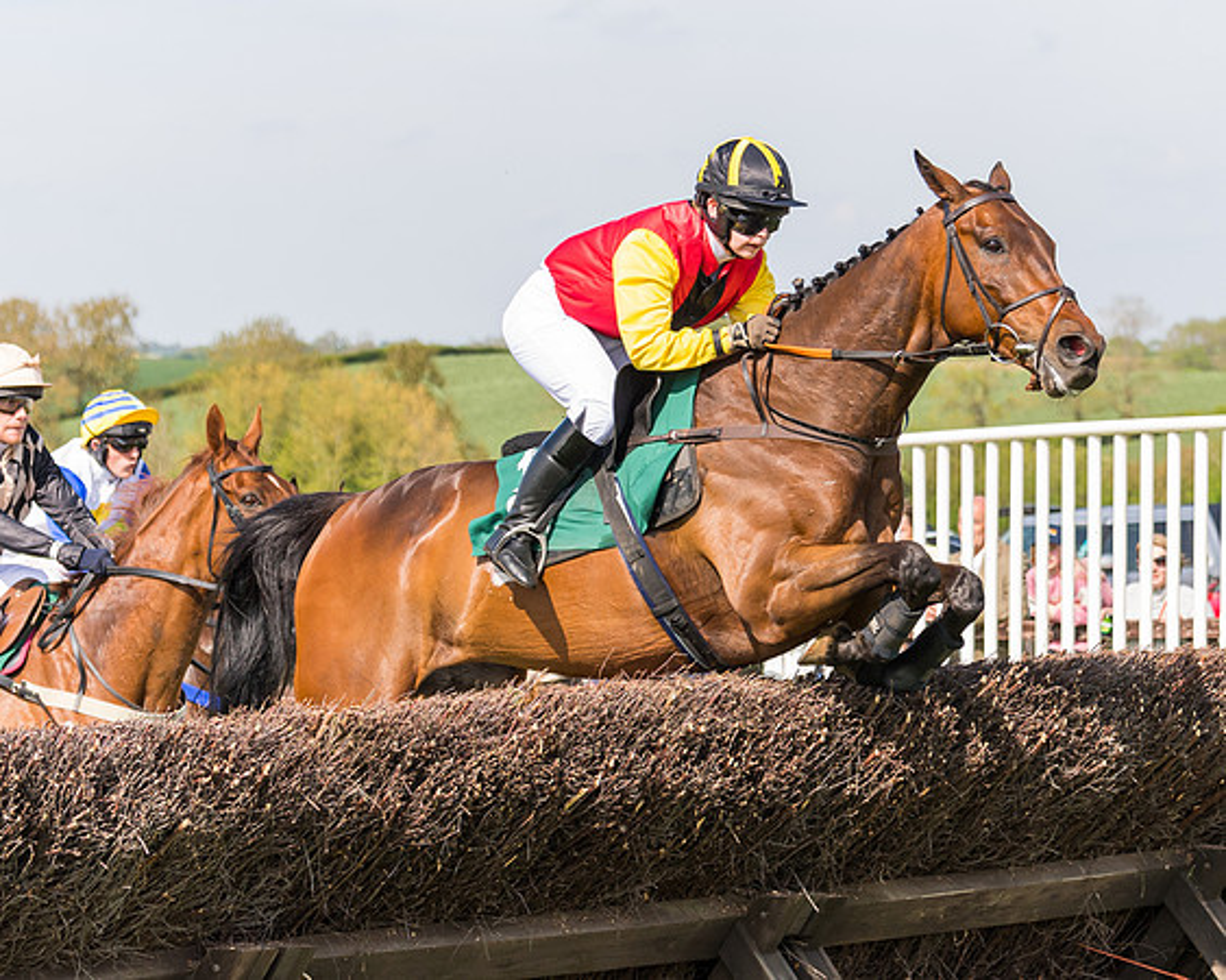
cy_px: 535
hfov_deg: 14.9
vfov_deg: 12.0
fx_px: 4680
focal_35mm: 129
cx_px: 653
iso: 400
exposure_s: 1/2500
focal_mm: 70
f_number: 4
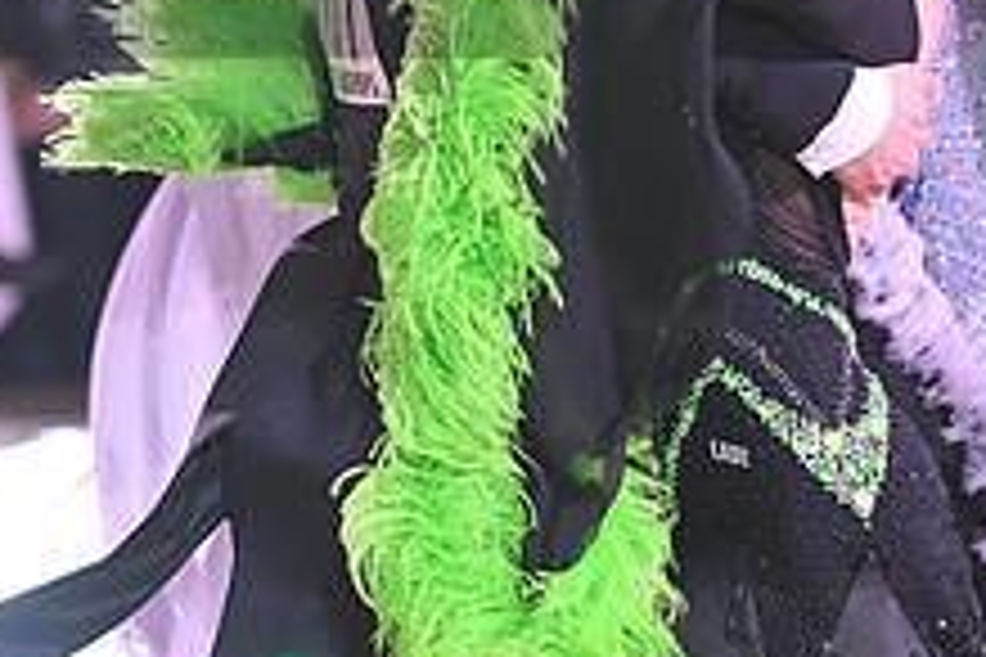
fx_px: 11612
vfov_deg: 3.2
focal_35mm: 424
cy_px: -61
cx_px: 122
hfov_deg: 4.9
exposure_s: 1/200
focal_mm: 160
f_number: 4.5
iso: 1600
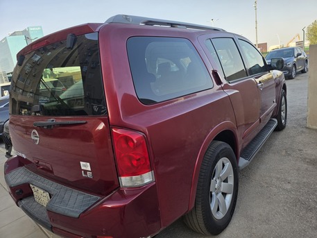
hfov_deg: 73.9
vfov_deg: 58.9
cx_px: 158
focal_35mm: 23
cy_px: 119
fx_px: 211
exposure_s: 1/1554
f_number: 1.7
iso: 80
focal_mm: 6.3
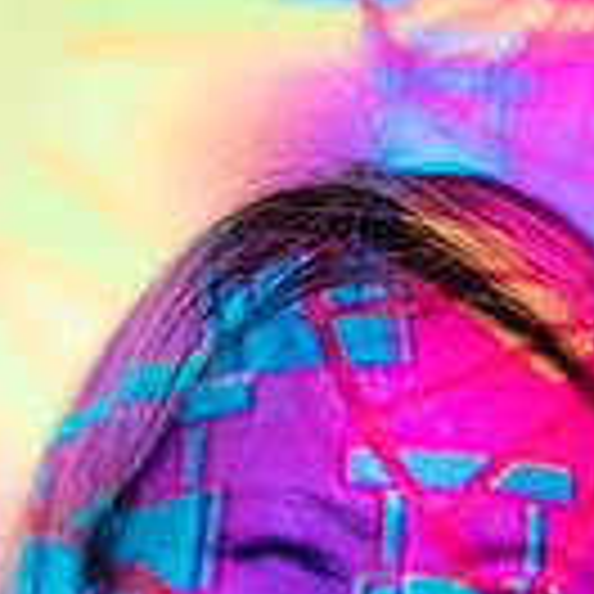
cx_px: 144
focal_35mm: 131
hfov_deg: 13.3
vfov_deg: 12.9
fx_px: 2543
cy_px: 758
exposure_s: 1/500
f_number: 2
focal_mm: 35
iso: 5000
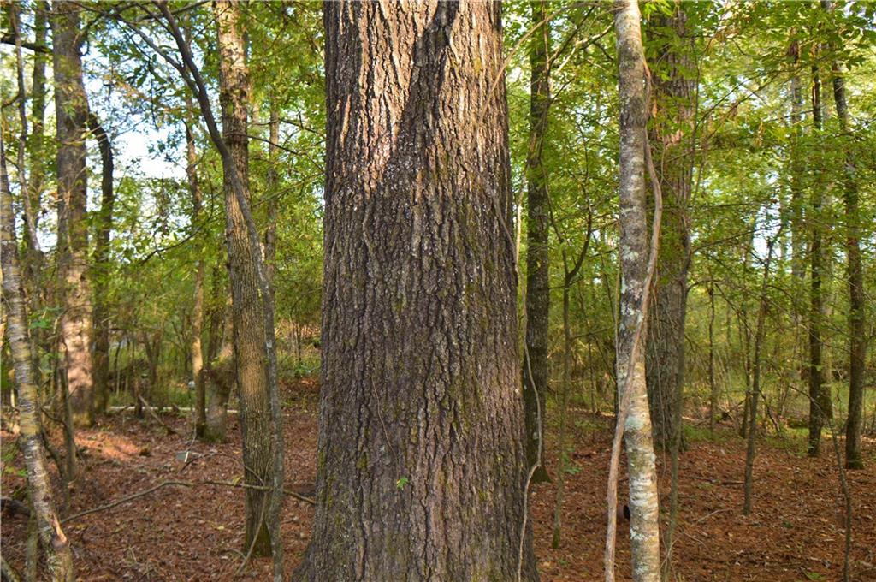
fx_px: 729
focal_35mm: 30
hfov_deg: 62.0
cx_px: 438
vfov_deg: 43.5
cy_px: 291
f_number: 5
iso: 200
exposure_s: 1/50
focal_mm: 20
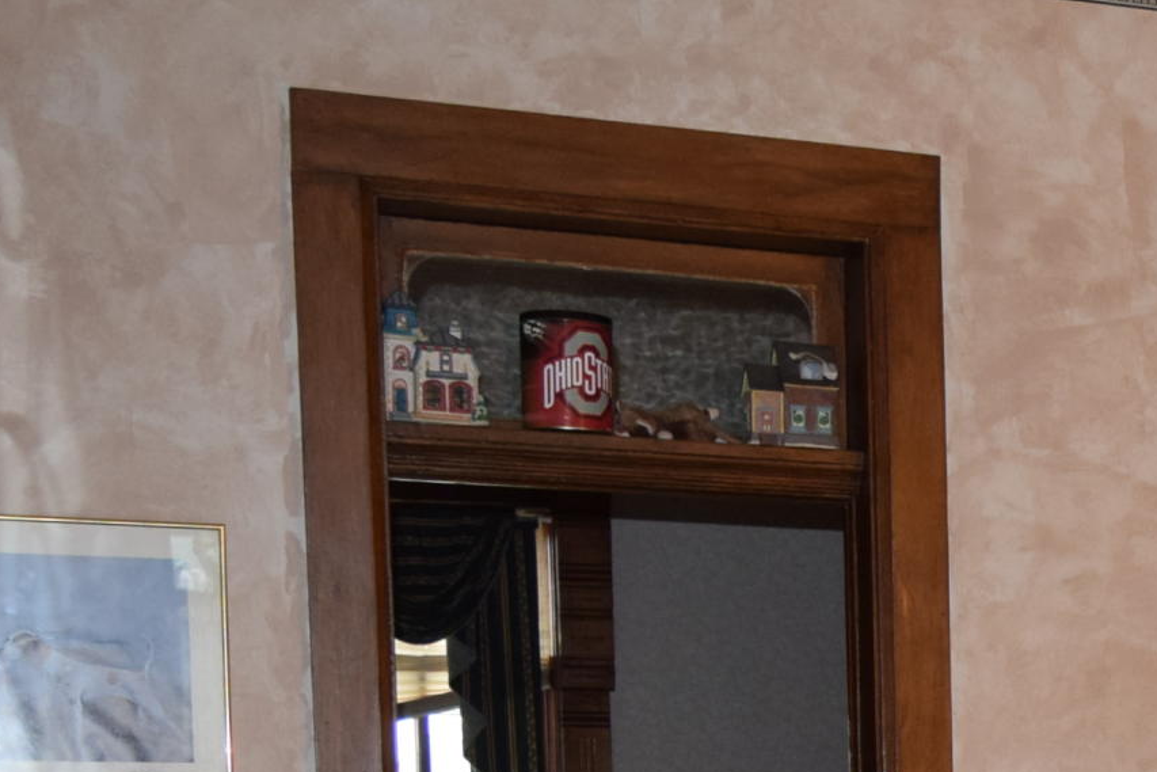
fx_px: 3054
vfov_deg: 13.5
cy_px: 1204
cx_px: 1485
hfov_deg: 19.8
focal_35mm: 95
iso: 800
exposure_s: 1/80
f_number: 4.5
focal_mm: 18
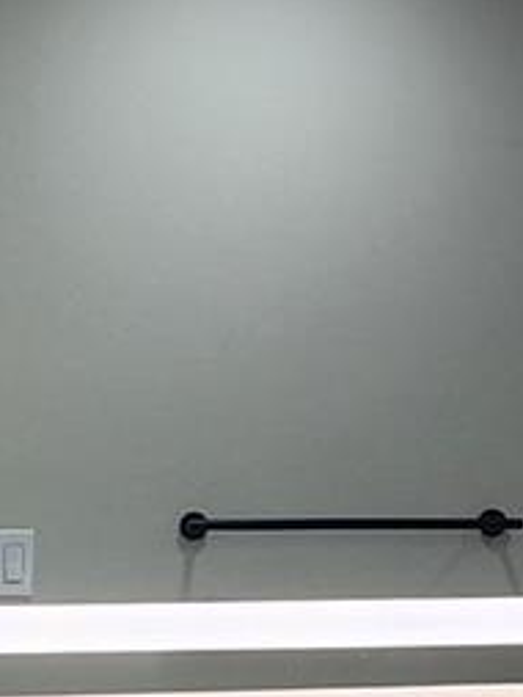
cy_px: 614
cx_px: 85
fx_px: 1590
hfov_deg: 18.5
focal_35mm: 79
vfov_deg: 24.1
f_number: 2.2
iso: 80
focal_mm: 2.2
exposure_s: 1/60
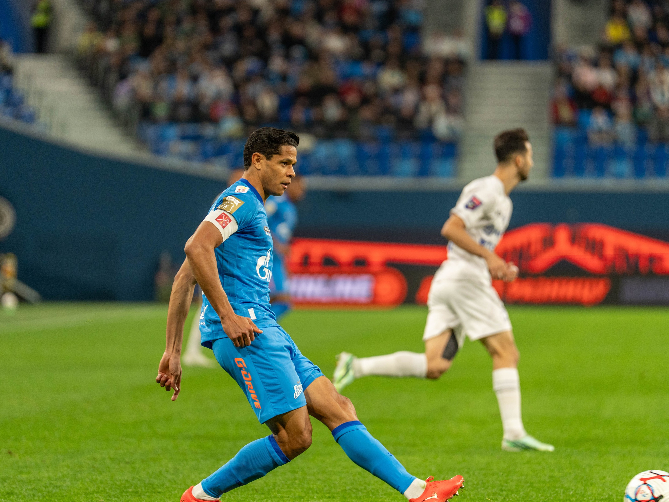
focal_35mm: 271
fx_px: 5237
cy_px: 269
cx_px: 373
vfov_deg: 5.5
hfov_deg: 7.3
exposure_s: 1/1000
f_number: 2.8
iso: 1000
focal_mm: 200
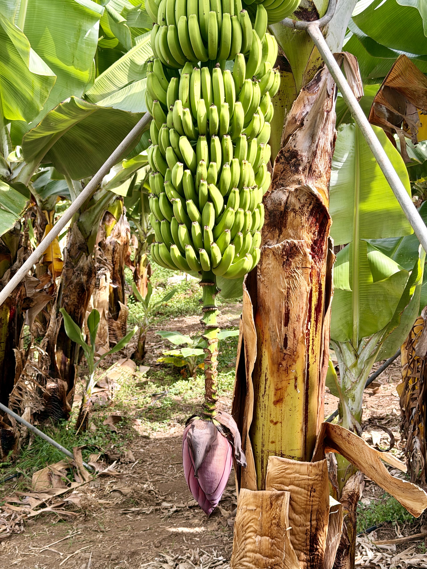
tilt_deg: -8.0
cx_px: 214
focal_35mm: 48
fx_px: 789
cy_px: 284
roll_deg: -0.5
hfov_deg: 30.3
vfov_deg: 39.7
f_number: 1.78
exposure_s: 1/726
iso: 64
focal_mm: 6.76
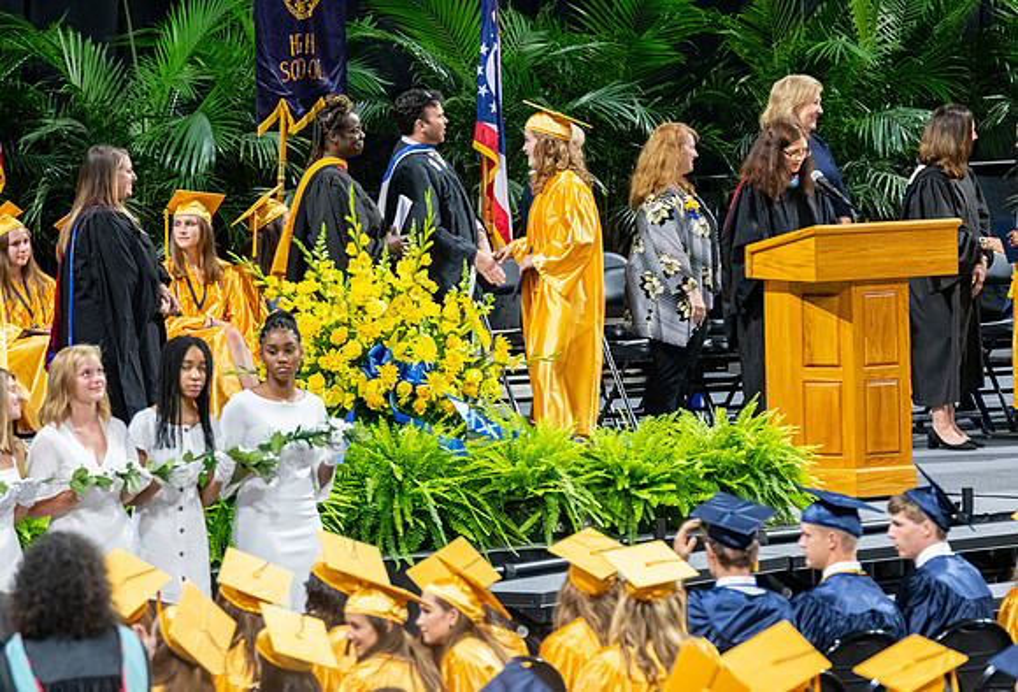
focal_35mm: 283
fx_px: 8050
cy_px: 296
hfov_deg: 7.2
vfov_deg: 4.9
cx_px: 389
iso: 2000
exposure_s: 1/200
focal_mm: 190
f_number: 4
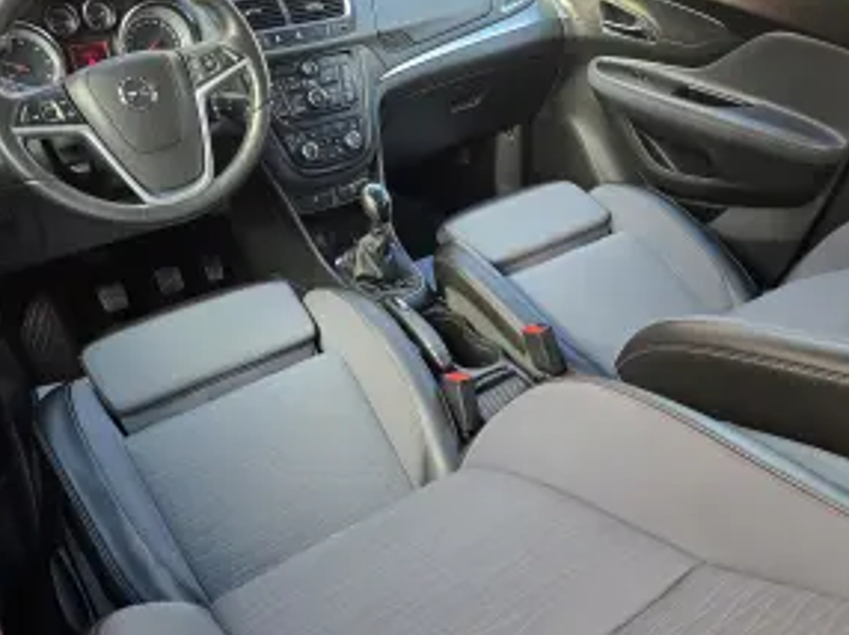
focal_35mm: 29
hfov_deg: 61.7
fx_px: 711
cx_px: 445
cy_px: 276
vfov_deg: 48.0
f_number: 1.7
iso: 125
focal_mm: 6.3
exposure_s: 1/180
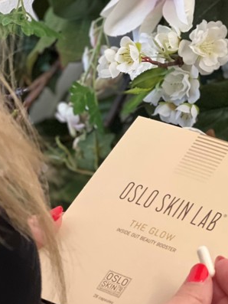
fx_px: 1088
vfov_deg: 15.9
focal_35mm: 124
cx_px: 166
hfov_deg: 11.9
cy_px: 172
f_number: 2.8
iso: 320
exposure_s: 1/25
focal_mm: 9
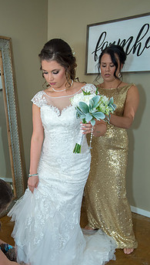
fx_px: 240
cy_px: 168
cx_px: 41
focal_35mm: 34
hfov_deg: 34.1
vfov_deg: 57.2
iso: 1250
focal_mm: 25
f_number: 3.5
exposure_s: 1/100
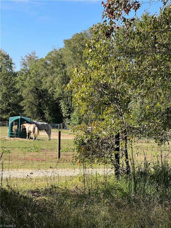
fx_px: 507
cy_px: 114
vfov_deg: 25.3
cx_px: 86
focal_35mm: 77
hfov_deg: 19.1
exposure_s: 1/341
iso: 32
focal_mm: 9
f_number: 2.8
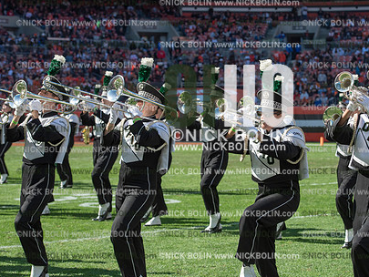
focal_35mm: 117
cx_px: 229
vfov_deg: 12.7
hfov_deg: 16.8
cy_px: 108
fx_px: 1248
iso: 400
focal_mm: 85
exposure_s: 1/2000
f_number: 5
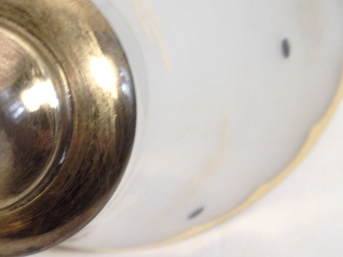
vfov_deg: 16.6
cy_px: 130
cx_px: -66
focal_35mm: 89
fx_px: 882
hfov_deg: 20.6
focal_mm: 4.28
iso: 80
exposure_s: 1/20
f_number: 2.4
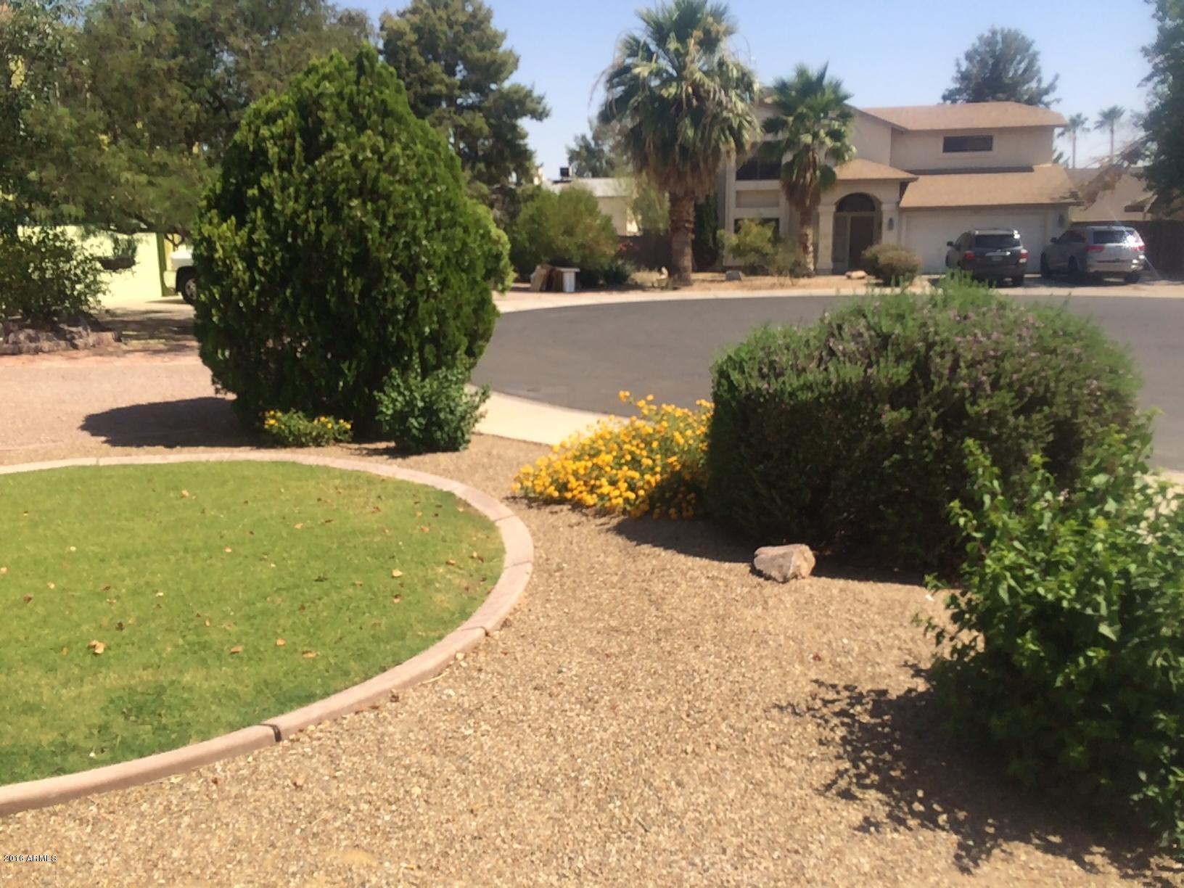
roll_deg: +1.3
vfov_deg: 48.2
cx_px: 592
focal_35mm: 29
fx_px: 992
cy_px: 444
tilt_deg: -13.9
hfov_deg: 61.7
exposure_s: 1/1862
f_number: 2.2
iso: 32
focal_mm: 4.15
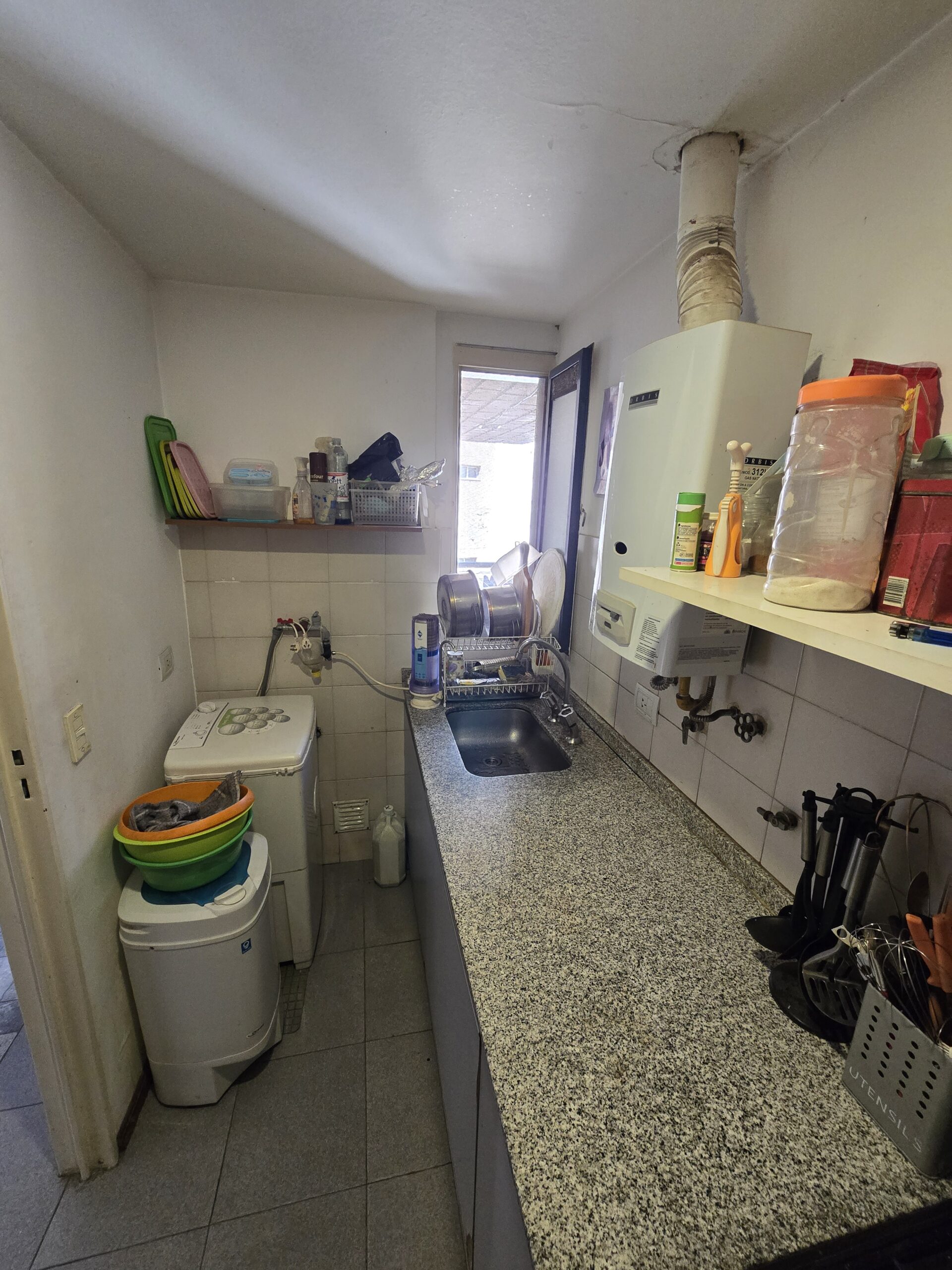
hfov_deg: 89.9
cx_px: 476
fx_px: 477
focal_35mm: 13
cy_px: 635
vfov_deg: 106.2
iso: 400
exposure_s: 1/50
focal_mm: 2.2
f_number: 2.2
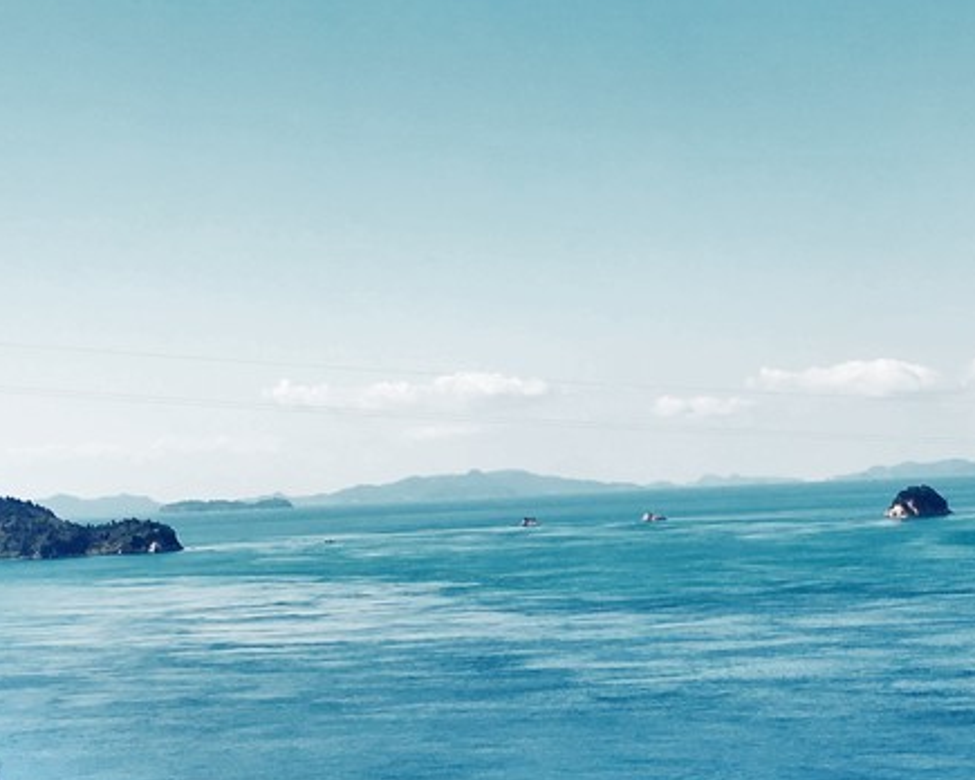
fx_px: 2251
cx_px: 686
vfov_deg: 19.6
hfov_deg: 24.3
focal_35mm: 78
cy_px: 542
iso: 25
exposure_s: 1/1570
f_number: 2.2
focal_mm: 4.15
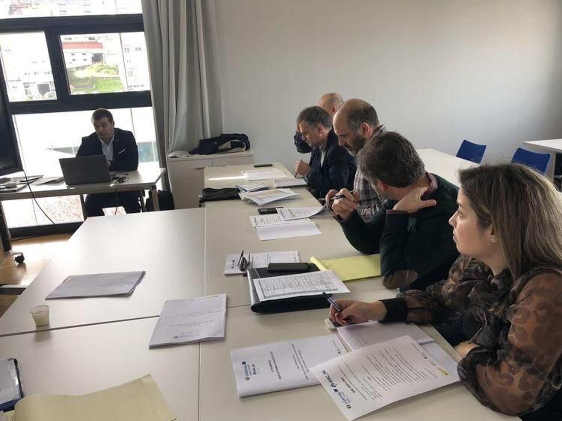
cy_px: 222
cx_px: 288
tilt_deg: -15.7
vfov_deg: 46.8
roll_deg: +3.3
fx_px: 487
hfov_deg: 60.0
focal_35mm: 30
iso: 32
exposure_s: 1/90
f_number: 1.8
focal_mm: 3.99
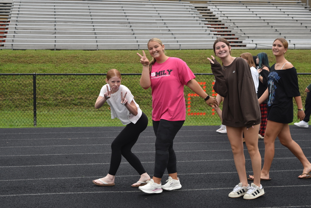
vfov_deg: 19.7
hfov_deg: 29.2
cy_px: 104
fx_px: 596
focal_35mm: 69
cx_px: 156
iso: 200
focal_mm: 46
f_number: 5
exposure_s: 1/320
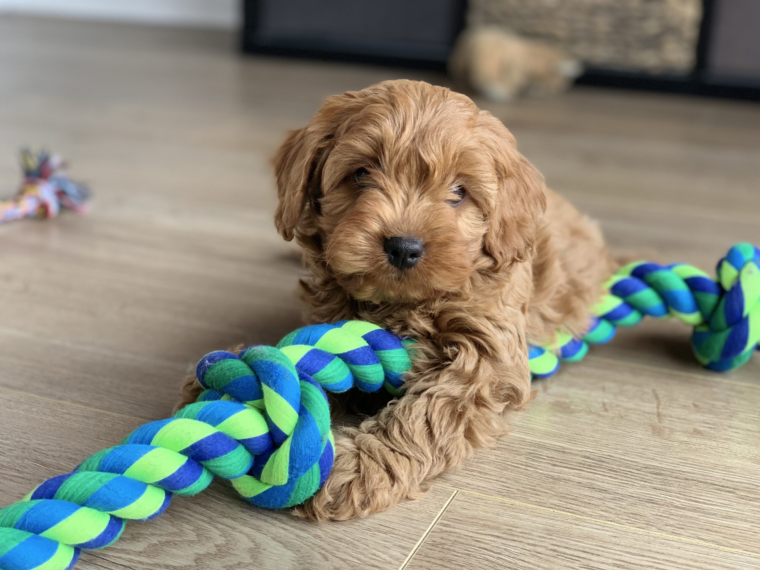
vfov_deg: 28.0
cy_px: 285
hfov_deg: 36.8
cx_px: 380
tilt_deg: -17.5
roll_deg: -0.6
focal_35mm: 52
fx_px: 1142
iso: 100
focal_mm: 6
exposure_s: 1/122
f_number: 2.4
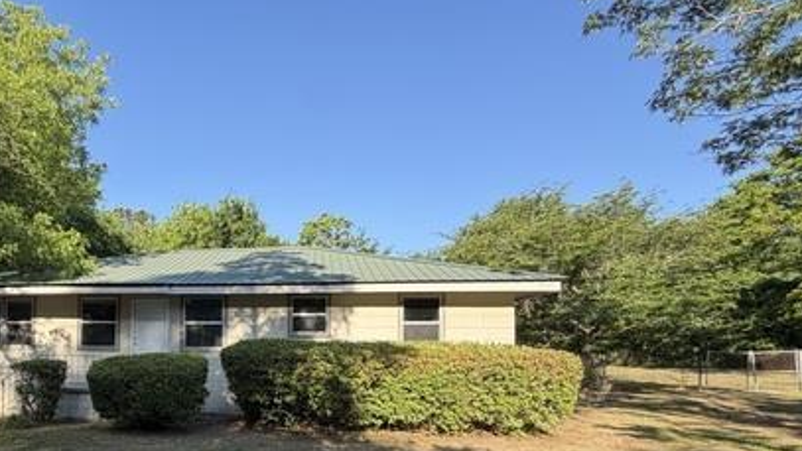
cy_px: 329
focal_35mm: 24
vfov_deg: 46.3
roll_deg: -1.1
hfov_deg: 71.3
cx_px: 203
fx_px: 510
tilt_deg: +3.3
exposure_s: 1/531
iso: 40
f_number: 2.2
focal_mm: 2.22
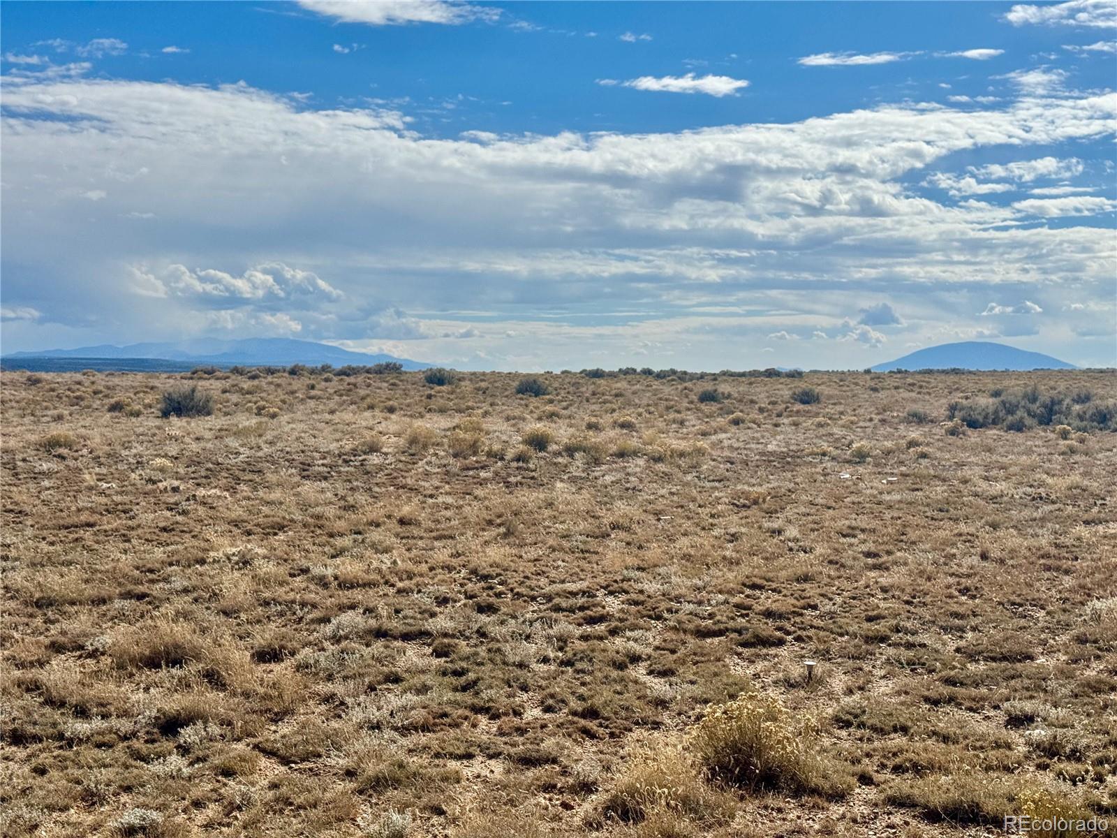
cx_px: 558
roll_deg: +1.6
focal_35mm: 48
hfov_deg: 39.7
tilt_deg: -1.1
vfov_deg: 30.3
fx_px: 1549
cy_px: 419
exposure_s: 1/15385
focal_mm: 6.76
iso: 80
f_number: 1.78
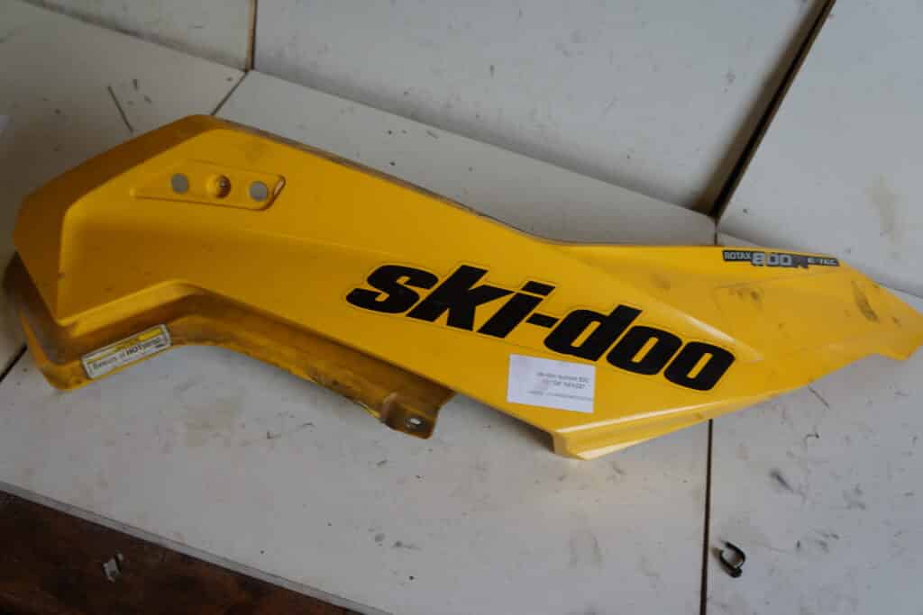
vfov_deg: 43.6
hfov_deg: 61.9
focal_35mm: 30
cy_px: 308
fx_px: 769
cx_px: 462
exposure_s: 1/60
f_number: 4
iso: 125
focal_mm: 20
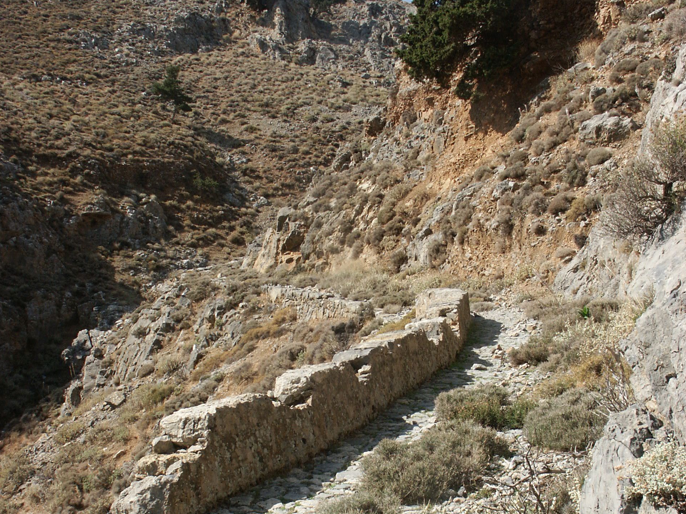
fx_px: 1169
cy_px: 372
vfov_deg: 24.6
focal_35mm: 59
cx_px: 343
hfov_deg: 32.7
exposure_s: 1/350
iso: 100
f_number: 8
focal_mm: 11.39
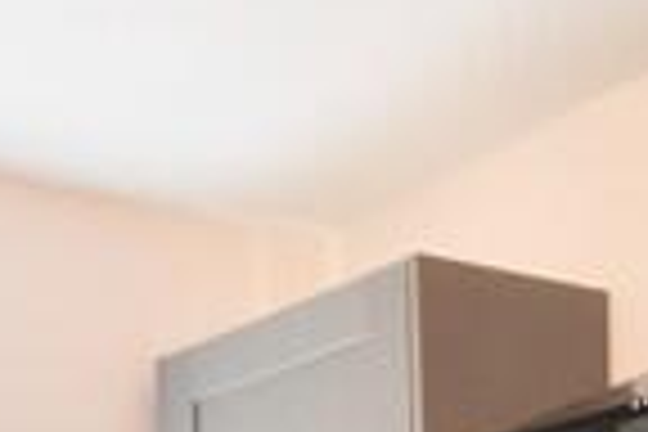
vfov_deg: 10.7
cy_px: 1078
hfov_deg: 19.1
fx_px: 1926
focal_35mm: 107
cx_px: 387
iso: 800
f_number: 4.5
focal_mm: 10
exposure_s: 1/80
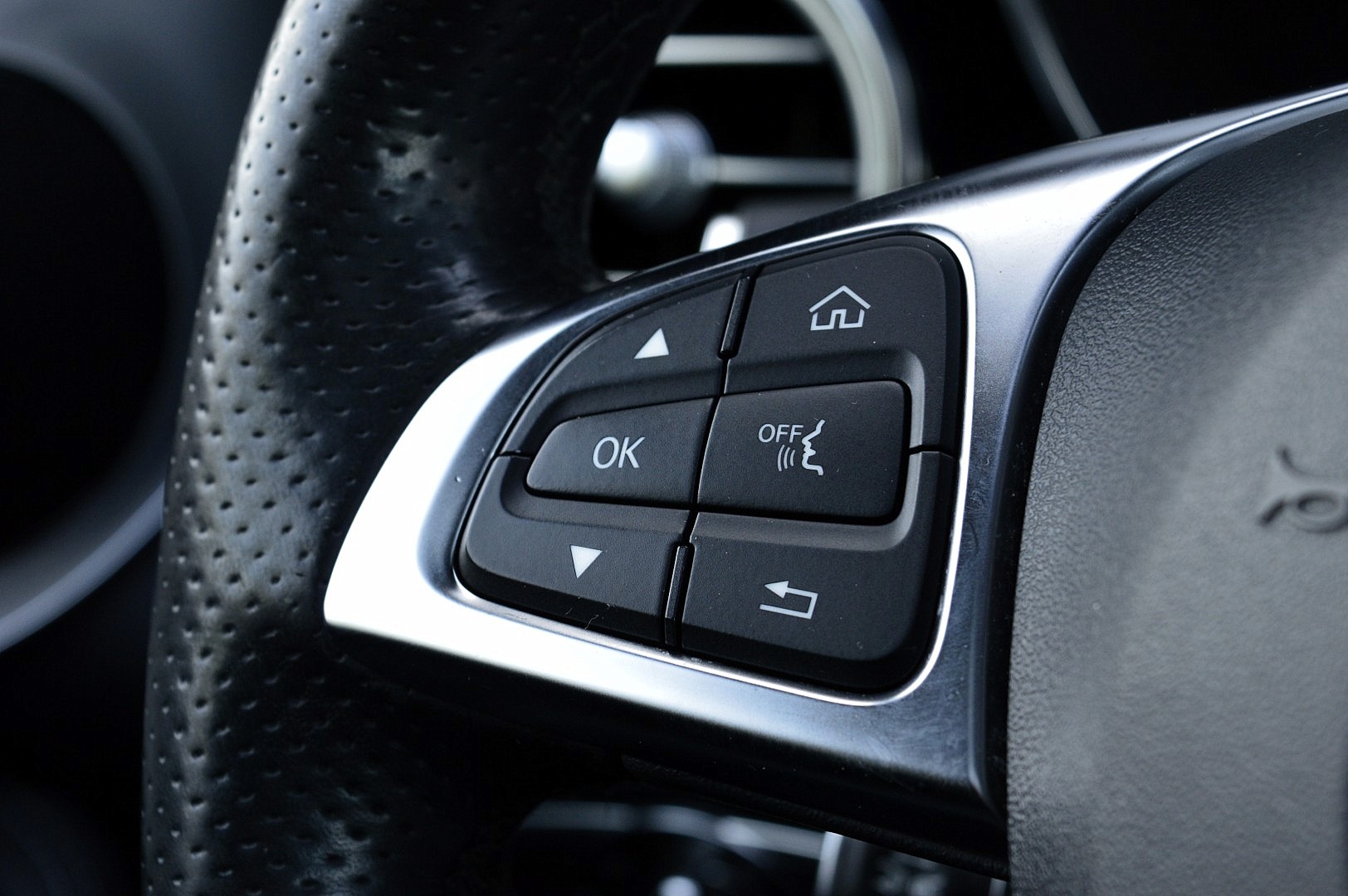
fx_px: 3087
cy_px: 448
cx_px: 674
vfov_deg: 16.5
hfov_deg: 24.6
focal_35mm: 82
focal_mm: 55
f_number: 8
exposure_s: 1/60
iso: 560
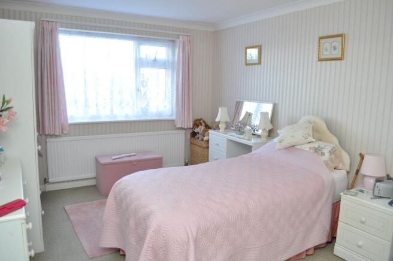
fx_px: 294
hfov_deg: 67.4
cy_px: 130
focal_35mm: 27
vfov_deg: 47.8
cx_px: 196
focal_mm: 18
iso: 400
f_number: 4
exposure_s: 1/60
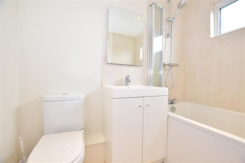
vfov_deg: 77.3
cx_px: 122
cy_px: 82
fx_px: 102
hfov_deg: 100.4
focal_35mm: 15
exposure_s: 1/15
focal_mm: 10
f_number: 5
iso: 200
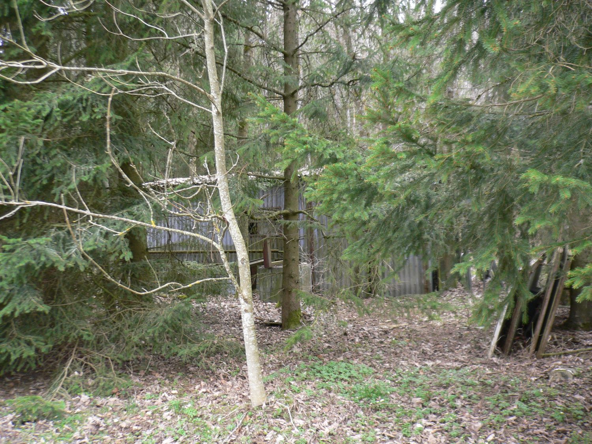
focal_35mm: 35
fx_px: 599
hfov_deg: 52.6
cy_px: 222
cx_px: 296
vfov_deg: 40.7
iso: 100
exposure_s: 1/60
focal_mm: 5.8
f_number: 2.8
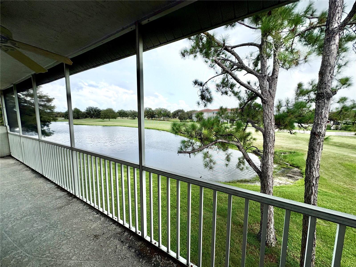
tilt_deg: -6.4
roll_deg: +0.1
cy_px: 134
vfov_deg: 85.7
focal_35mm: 14
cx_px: 178
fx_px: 144
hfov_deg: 102.1
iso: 40
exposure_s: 1/505
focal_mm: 2.22
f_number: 2.2
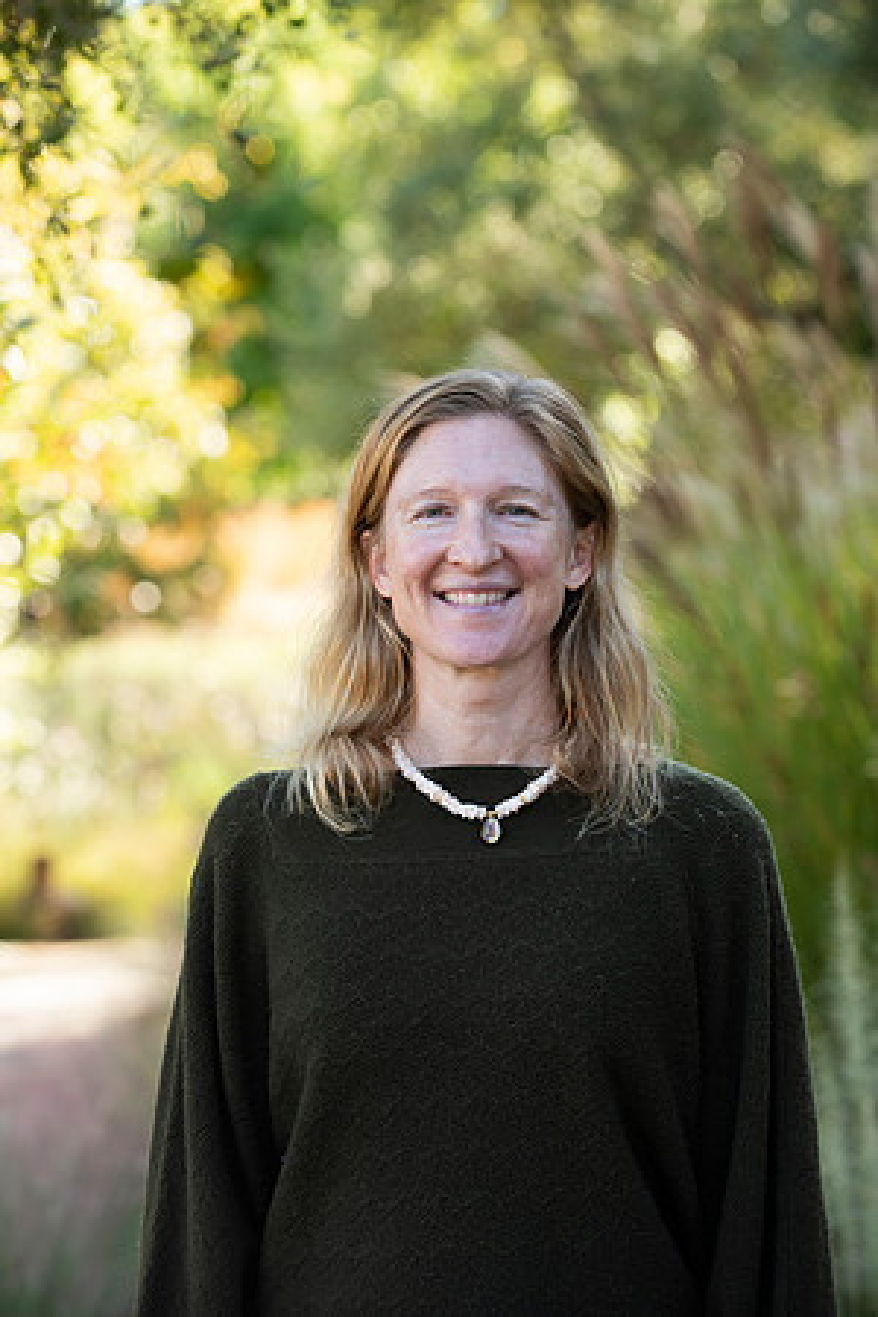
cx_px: 439
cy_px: 658
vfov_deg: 15.8
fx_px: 4755
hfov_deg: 10.5
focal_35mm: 130
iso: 500
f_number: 5
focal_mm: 130
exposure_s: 1/250
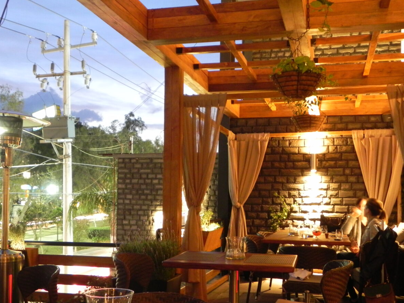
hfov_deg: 43.8
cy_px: 182
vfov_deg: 33.5
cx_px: 212
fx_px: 502
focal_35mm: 43
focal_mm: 5.9
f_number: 2.8
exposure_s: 1.53
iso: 400
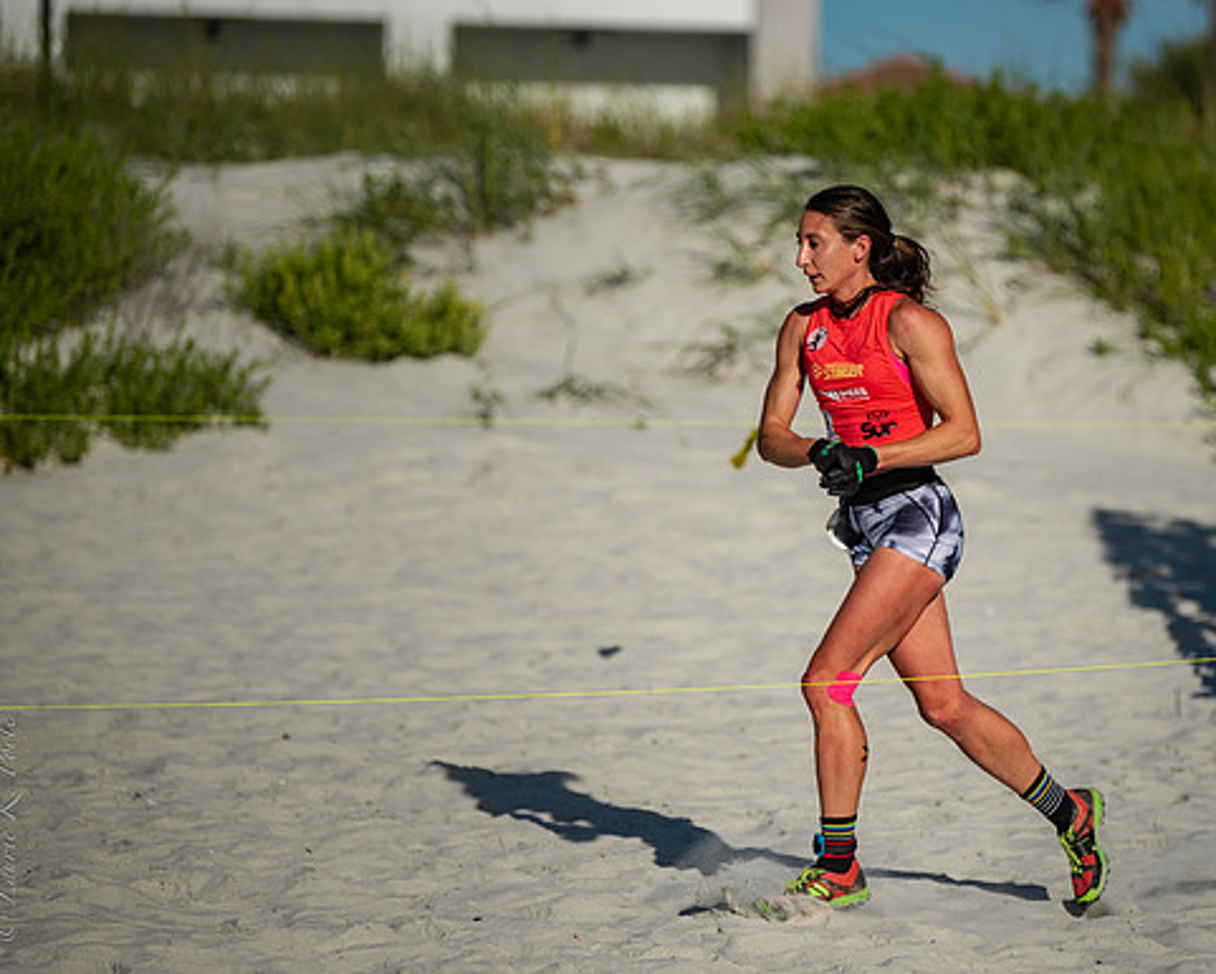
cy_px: 478
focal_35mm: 226
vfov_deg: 6.8
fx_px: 8135
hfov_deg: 8.5
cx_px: 840
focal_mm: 165
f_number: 2.8
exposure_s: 1/4000
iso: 220
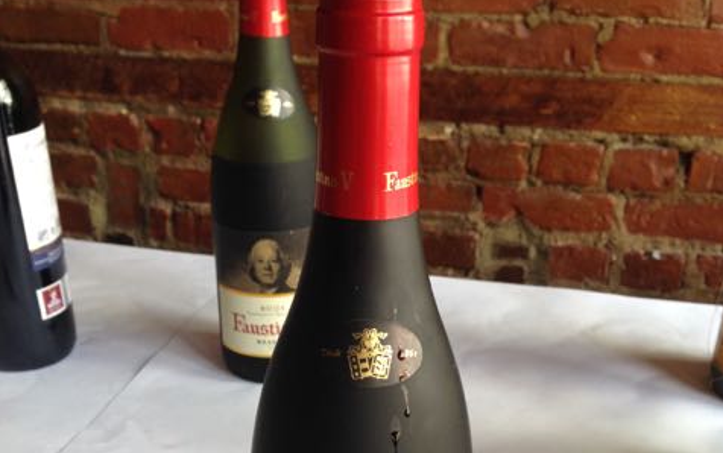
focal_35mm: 47
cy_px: 406
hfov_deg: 42.6
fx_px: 927
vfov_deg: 26.5
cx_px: 363
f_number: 2.4
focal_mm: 4.12
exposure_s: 1/30
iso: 50
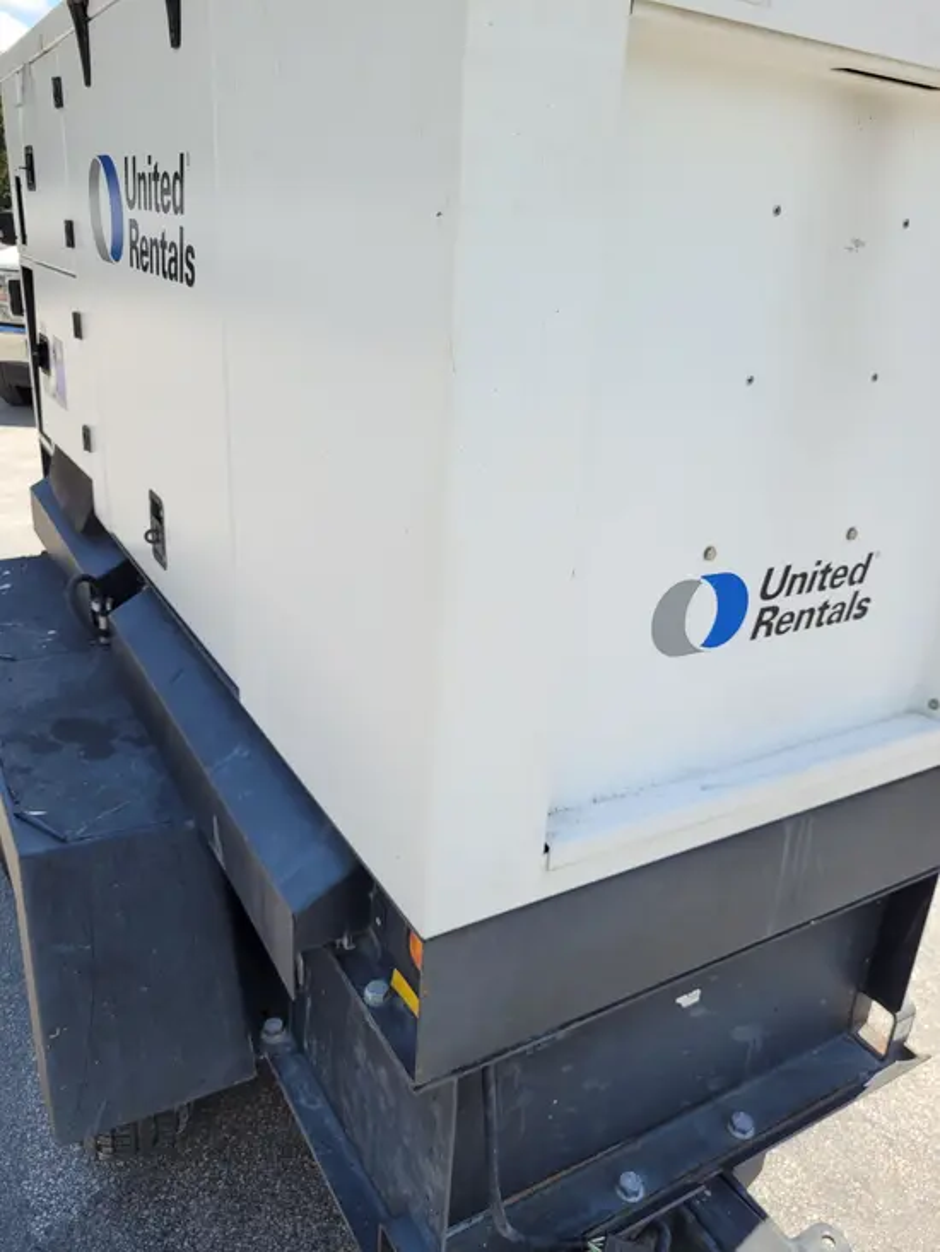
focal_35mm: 26
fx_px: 941
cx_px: 470
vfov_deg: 67.3
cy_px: 626
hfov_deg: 53.1
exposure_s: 1/1145
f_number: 1.8
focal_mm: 5.4
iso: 40
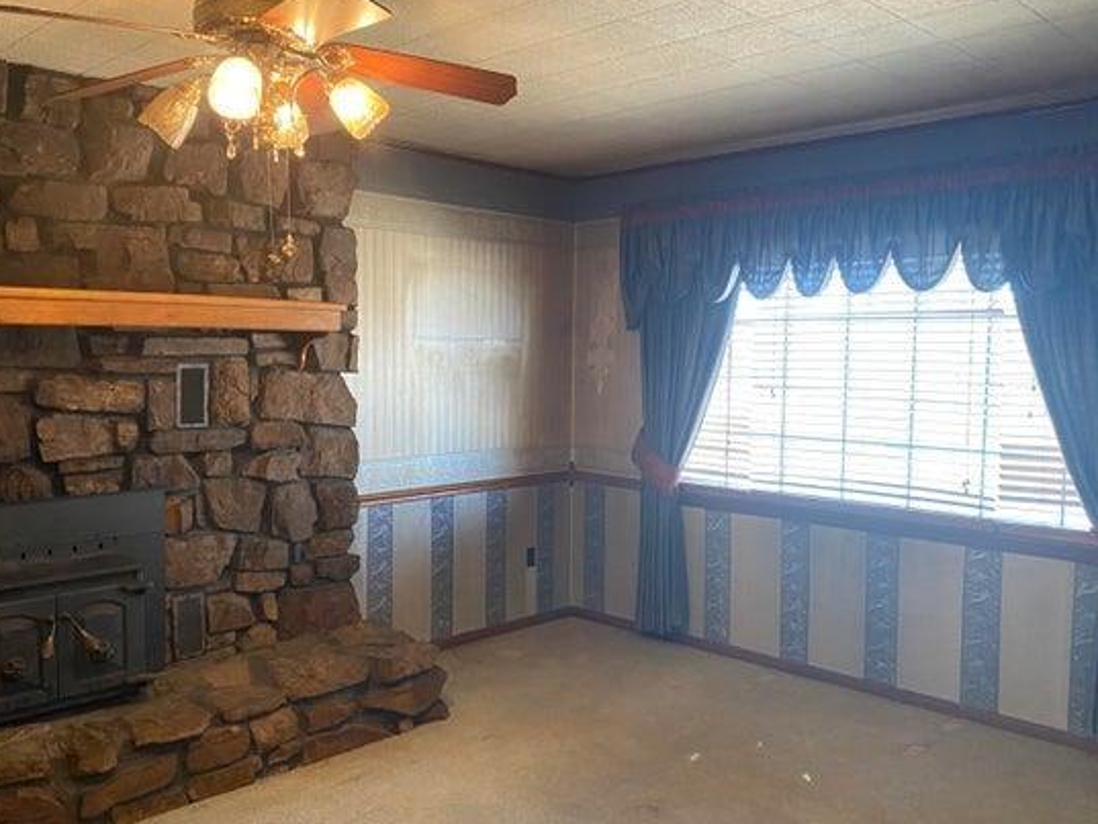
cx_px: 511
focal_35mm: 31
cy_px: 431
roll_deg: -0.1
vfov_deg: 45.4
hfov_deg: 58.3
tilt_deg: -4.0
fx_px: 984
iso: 400
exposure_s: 1/60
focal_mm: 4.25
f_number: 1.8
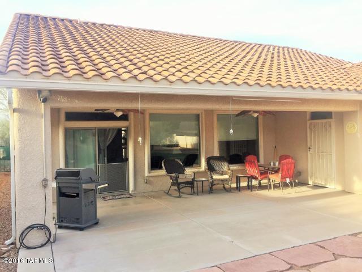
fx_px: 303
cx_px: 181
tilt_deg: -0.7
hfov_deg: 61.7
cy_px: 136
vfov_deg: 48.2
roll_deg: +0.3
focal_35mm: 29
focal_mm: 4.15
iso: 32
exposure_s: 1/363
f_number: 2.2
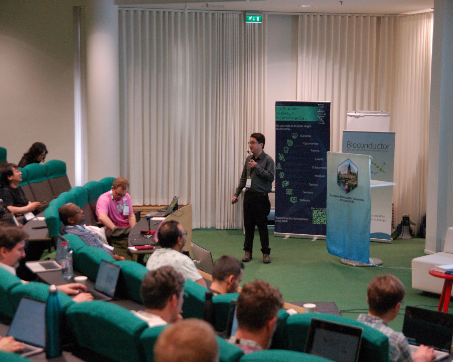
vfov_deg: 23.5
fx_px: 871
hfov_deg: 29.1
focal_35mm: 65
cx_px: 265
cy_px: 179
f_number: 4
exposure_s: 1/125
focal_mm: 38
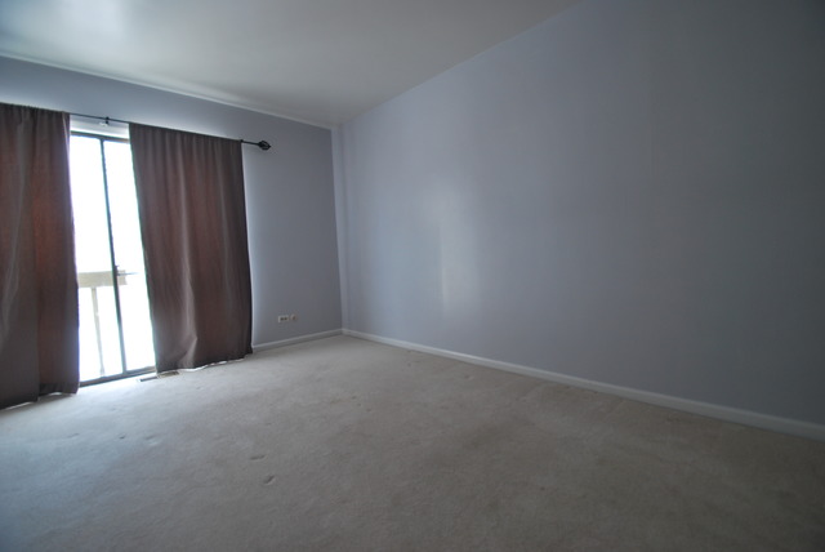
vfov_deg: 77.4
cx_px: 412
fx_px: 344
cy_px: 276
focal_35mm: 15
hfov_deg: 100.3
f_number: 4
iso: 200
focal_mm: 10
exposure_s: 1/60
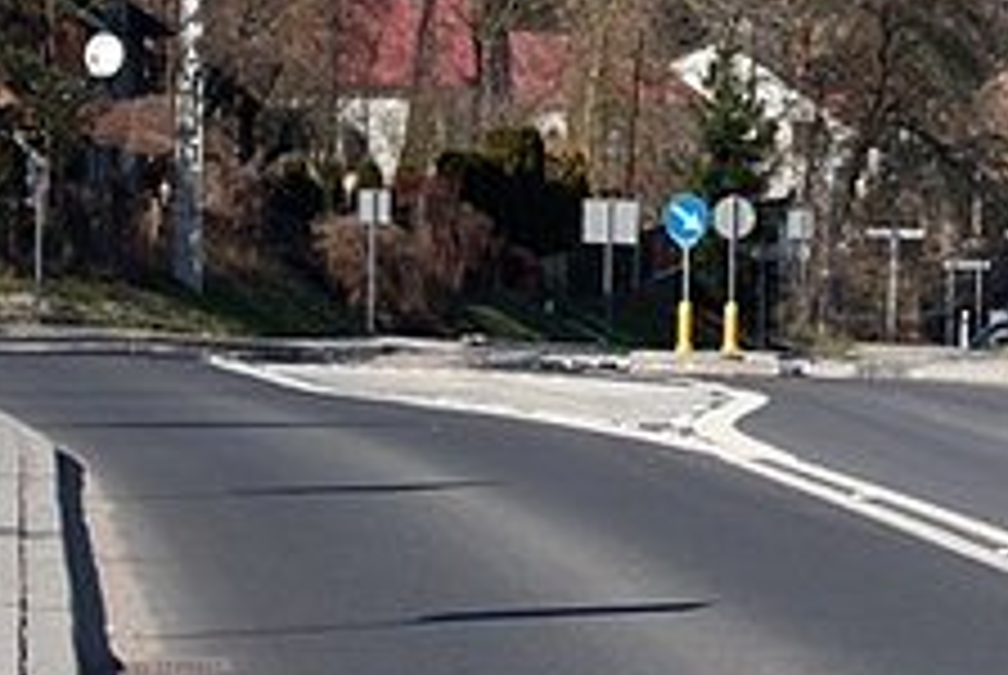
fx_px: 9280
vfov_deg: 4.2
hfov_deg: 6.2
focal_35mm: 331
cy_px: -216
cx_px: 981
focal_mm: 55
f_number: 9
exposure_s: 1/250
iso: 100
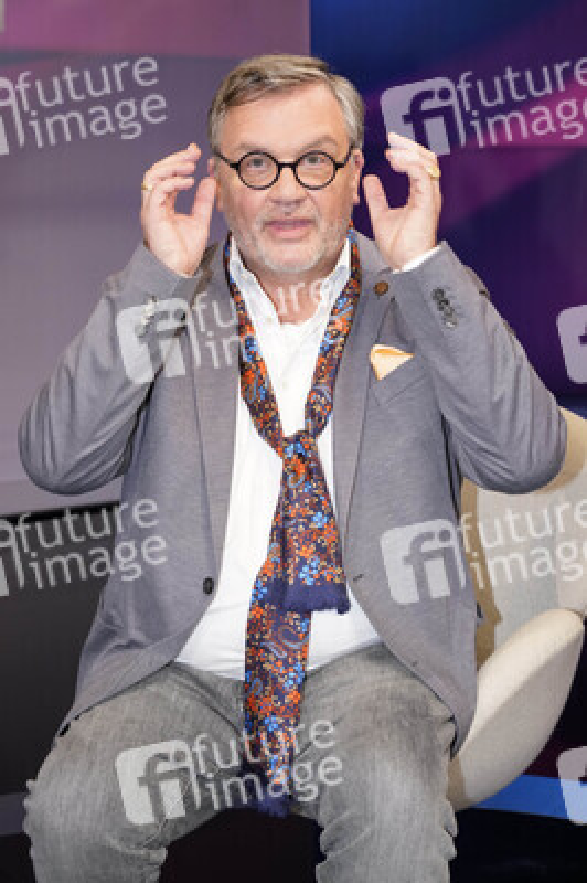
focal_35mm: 49
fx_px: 1200
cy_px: 442
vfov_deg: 40.4
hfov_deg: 27.5
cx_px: 294
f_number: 5.6
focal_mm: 49
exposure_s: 1/125
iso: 2000
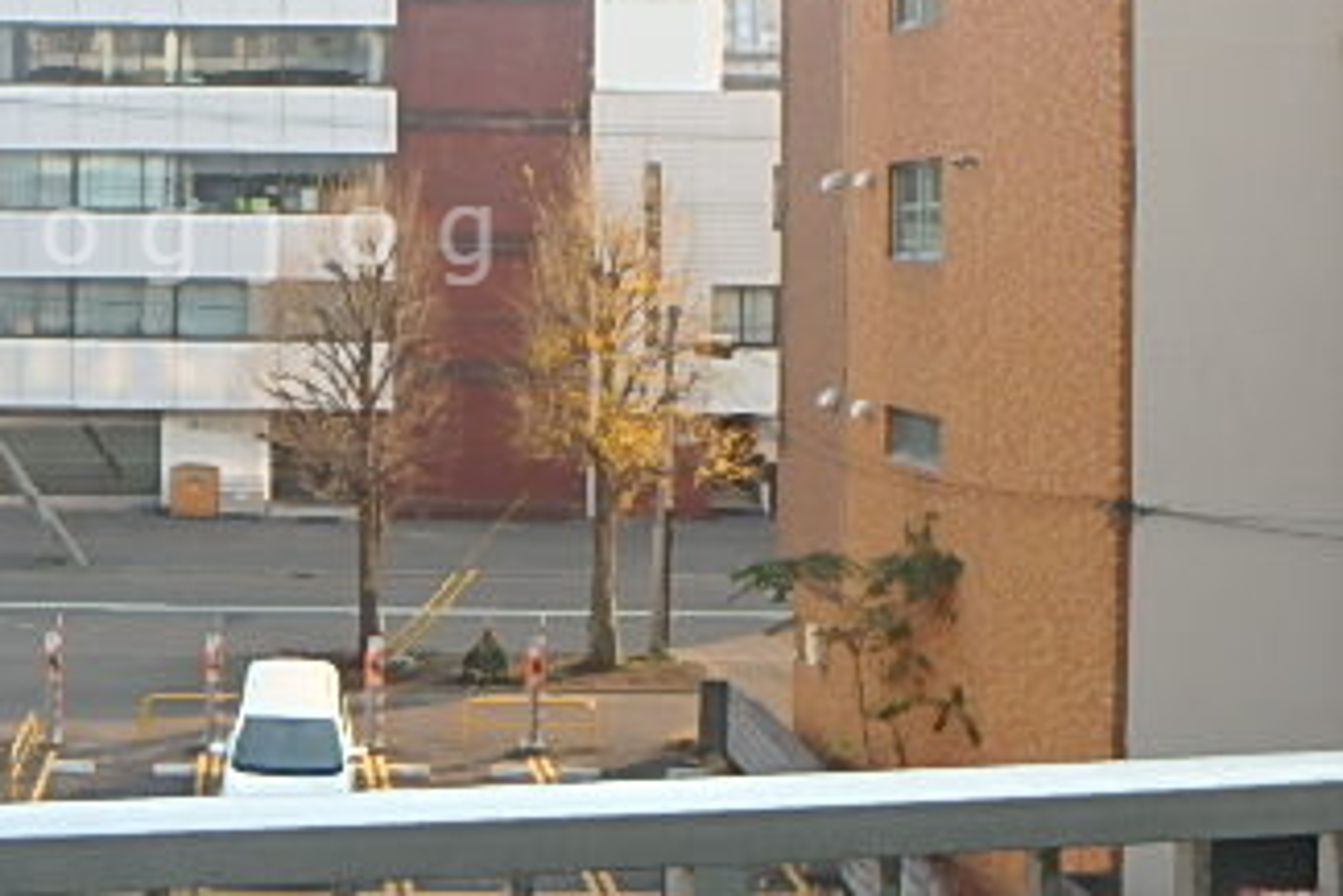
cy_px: 235
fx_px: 1605
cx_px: 231
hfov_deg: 42.9
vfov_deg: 30.7
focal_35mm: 43
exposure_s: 1/200
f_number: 3.5
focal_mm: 3.7
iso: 125
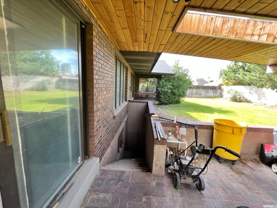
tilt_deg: -9.4
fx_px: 104
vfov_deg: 89.9
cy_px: 104
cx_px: 138
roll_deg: -3.1
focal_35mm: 13
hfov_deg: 106.2
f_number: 1.8
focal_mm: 1.57
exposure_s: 1/99
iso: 80
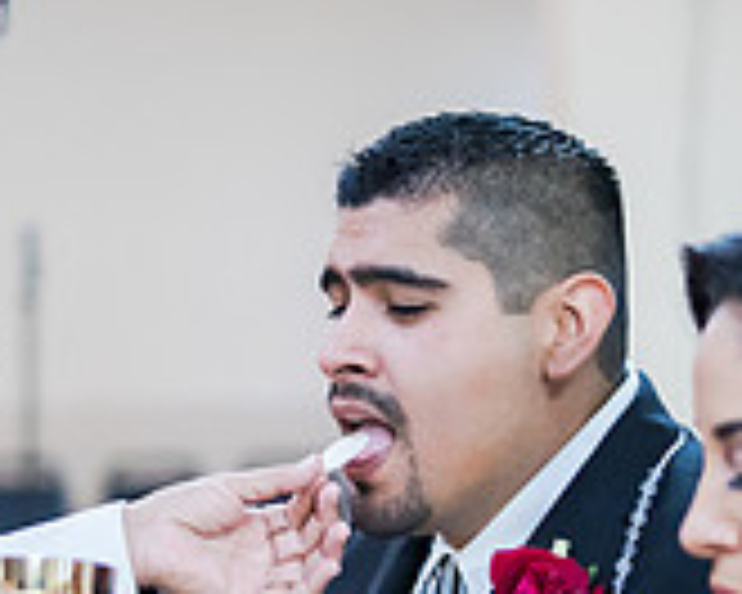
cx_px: 306
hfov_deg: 11.7
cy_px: 529
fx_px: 3623
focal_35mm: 165
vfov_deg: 9.3
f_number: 1.8
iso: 1600
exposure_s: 1/250
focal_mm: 50
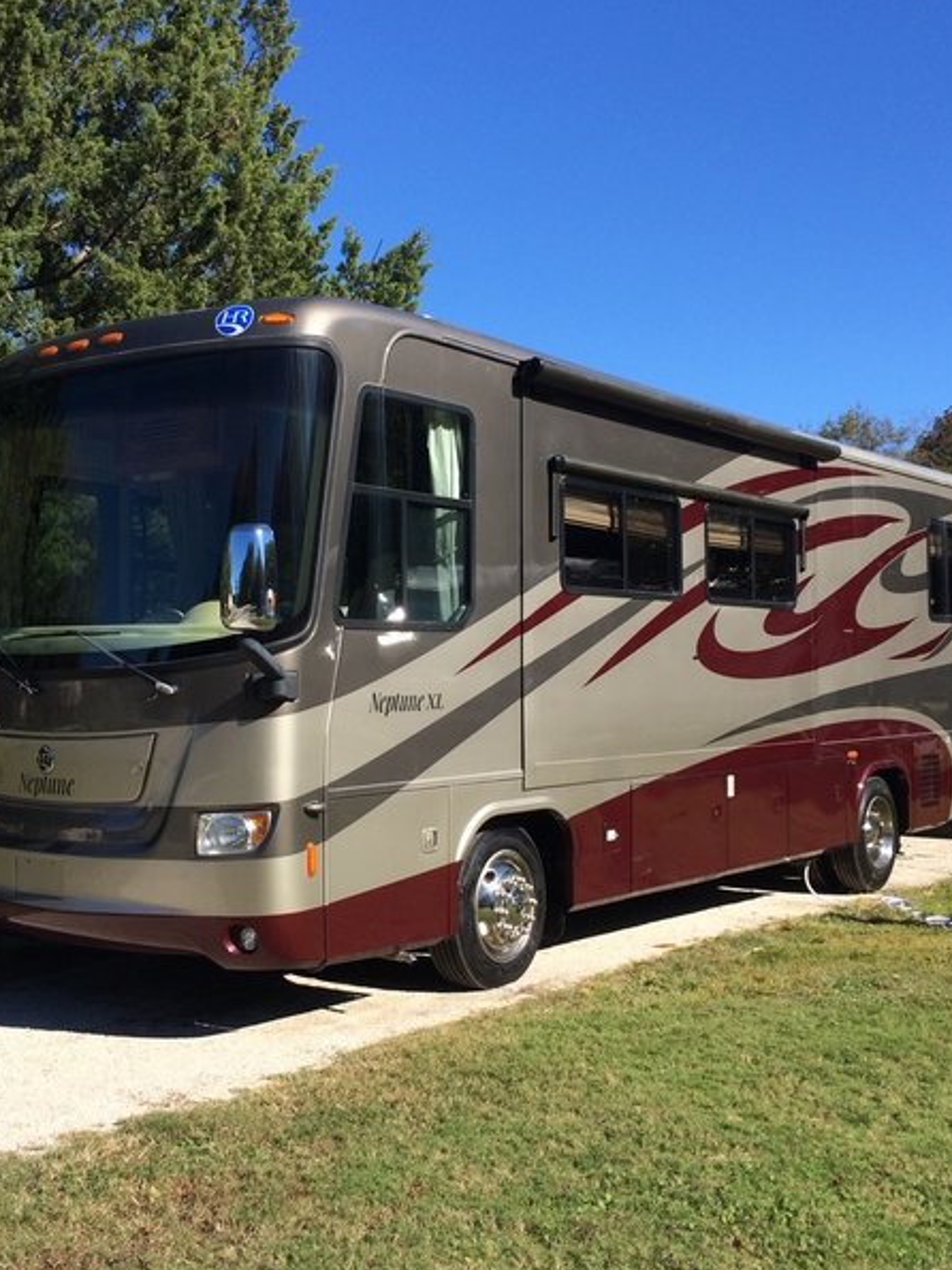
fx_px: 1431
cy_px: 636
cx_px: 399
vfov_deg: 47.9
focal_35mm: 39
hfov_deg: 36.7
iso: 32
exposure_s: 1/1786
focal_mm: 4.15
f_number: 2.2
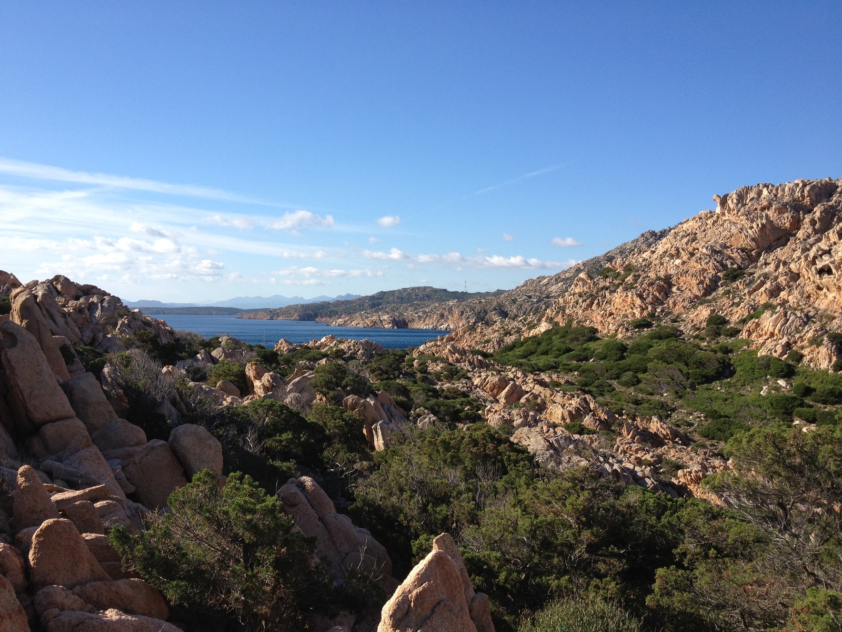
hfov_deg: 52.6
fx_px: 851
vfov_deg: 40.7
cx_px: 421
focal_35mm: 35
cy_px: 316
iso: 64
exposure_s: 1/1346
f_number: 2.4
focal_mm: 4.28
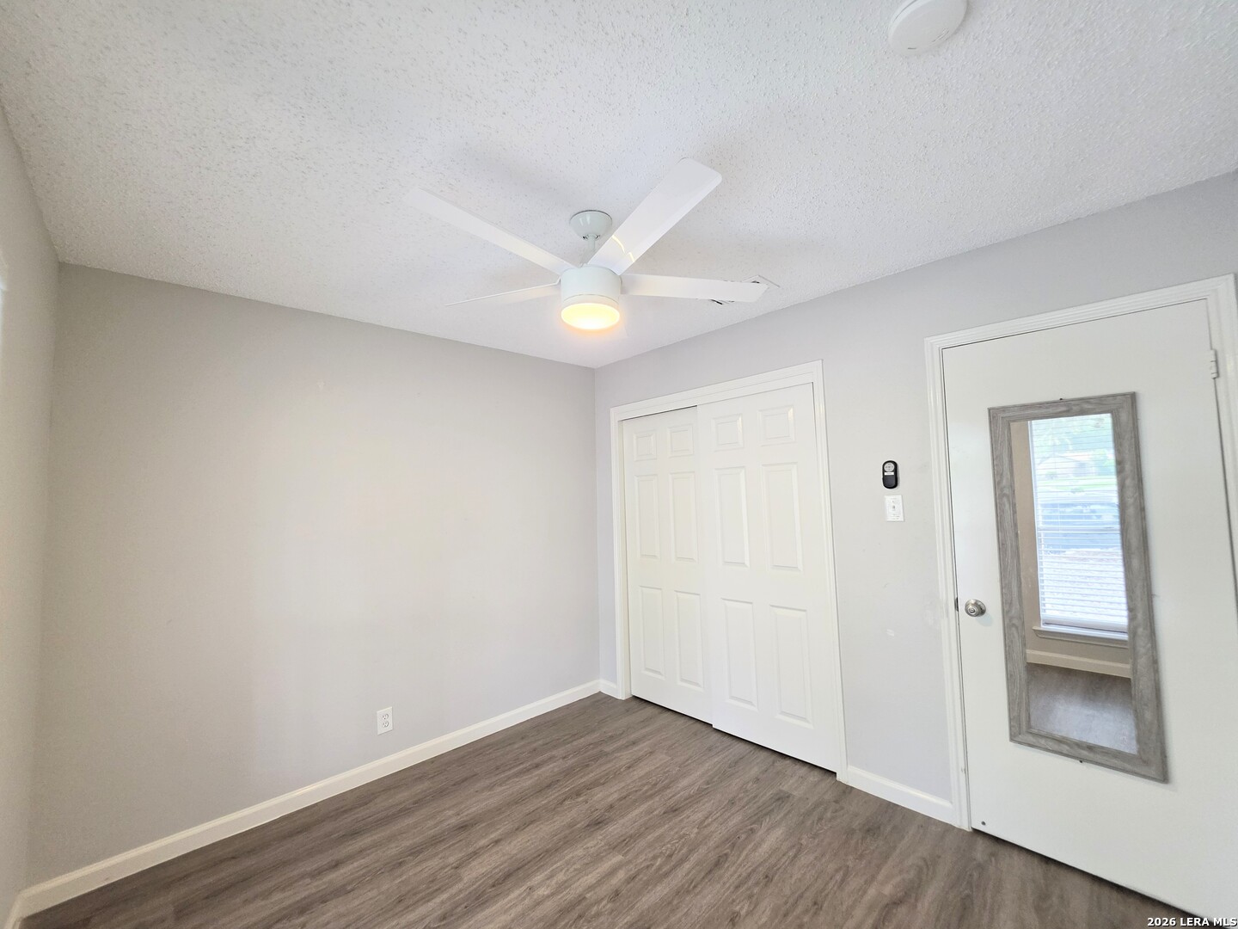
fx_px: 465
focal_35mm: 13
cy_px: 464
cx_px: 619
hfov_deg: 106.2
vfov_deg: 89.9
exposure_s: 1/120
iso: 200
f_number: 1.9
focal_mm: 2.2
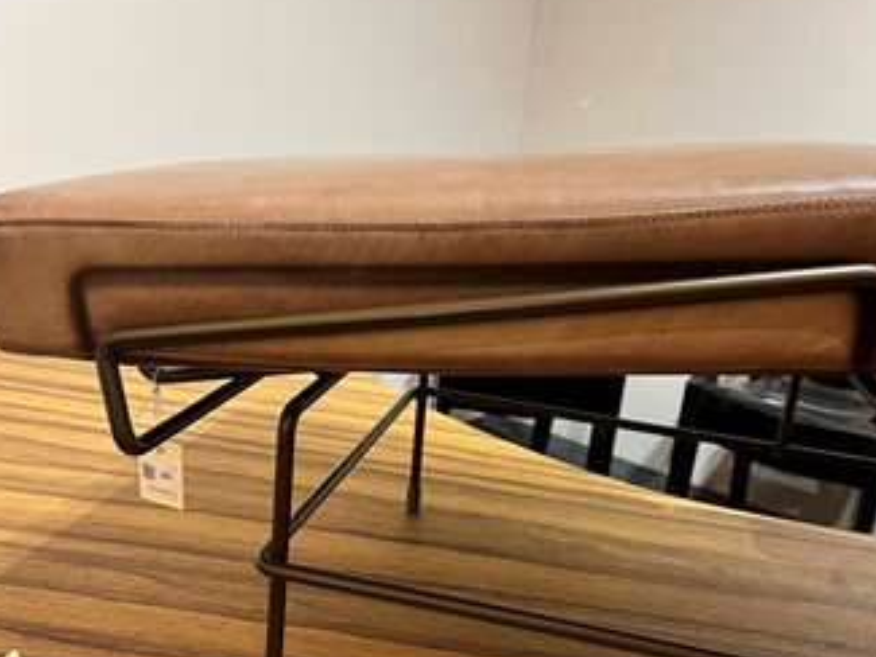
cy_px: 364
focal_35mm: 32
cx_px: 480
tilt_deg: -17.8
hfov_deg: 56.7
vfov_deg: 44.1
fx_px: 810
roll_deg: -6.8
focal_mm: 5.1
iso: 200
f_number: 1.6
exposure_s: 1/50
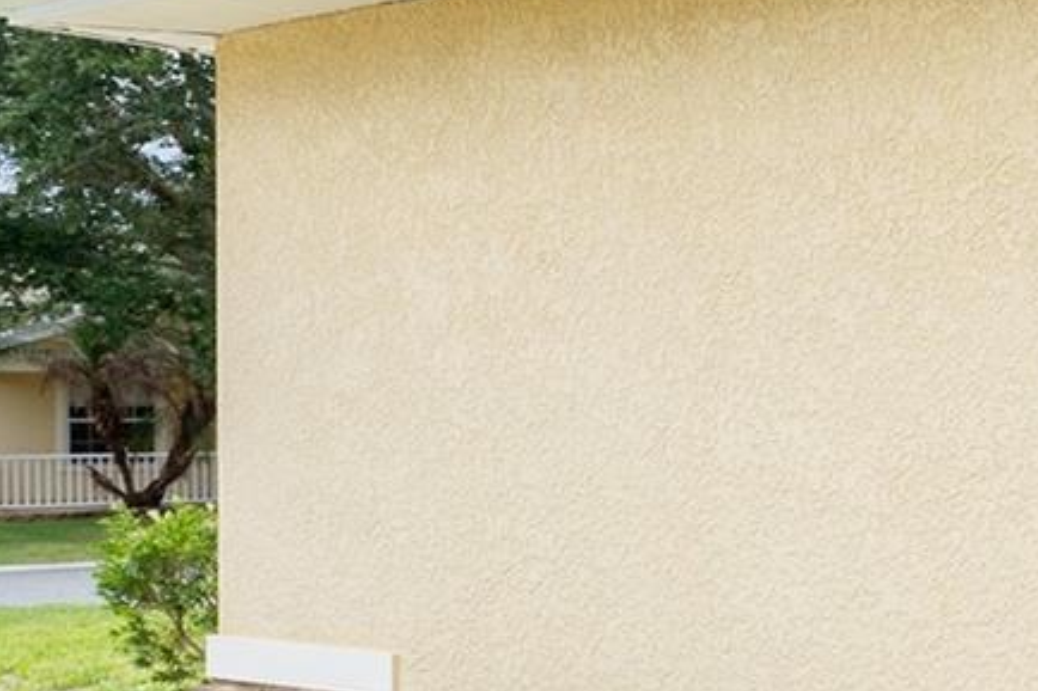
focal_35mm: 59
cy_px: 476
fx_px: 1700
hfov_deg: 24.0
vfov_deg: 22.9
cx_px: 1674
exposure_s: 1/1000
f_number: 5.6
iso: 400
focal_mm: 16
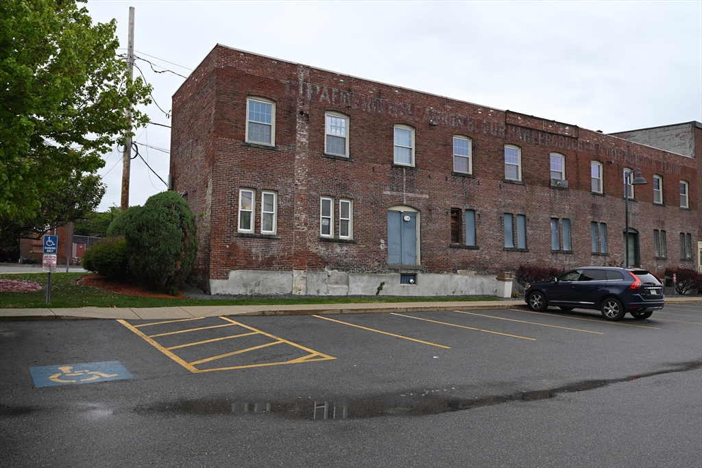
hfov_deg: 67.4
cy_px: 234
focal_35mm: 27
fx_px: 527
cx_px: 351
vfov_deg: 47.9
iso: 180
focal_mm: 27
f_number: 5.6
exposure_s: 1/250
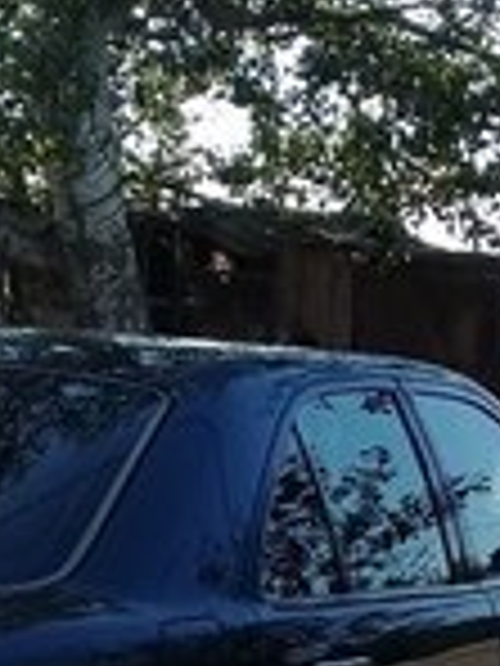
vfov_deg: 18.0
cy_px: 792
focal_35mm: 104
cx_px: 275
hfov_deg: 14.2
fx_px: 2003
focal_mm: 3.3
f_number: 2.2
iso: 64
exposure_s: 1/702
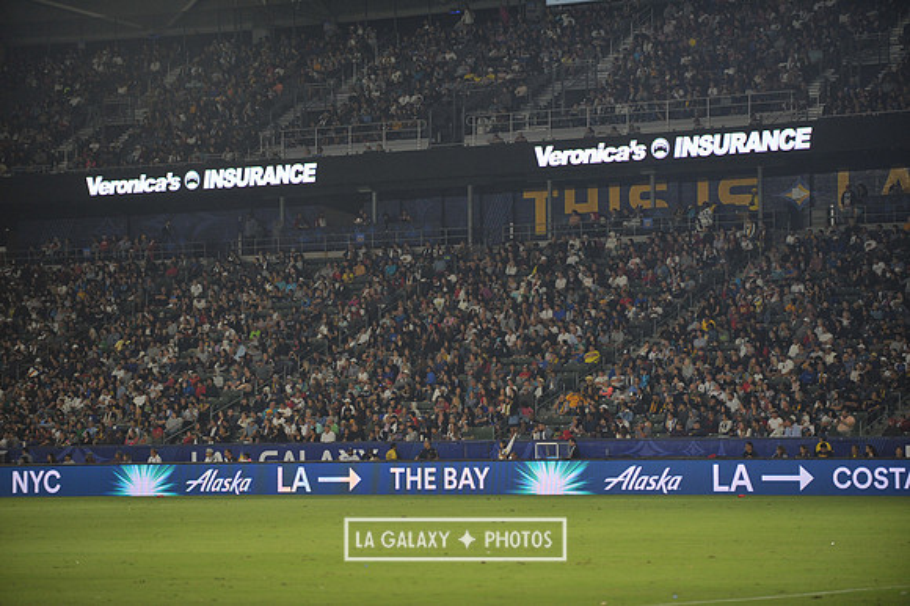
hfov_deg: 15.8
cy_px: 303
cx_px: 455
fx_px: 3284
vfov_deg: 10.5
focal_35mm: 130
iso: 1250
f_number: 2.8
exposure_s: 1/1000
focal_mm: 130
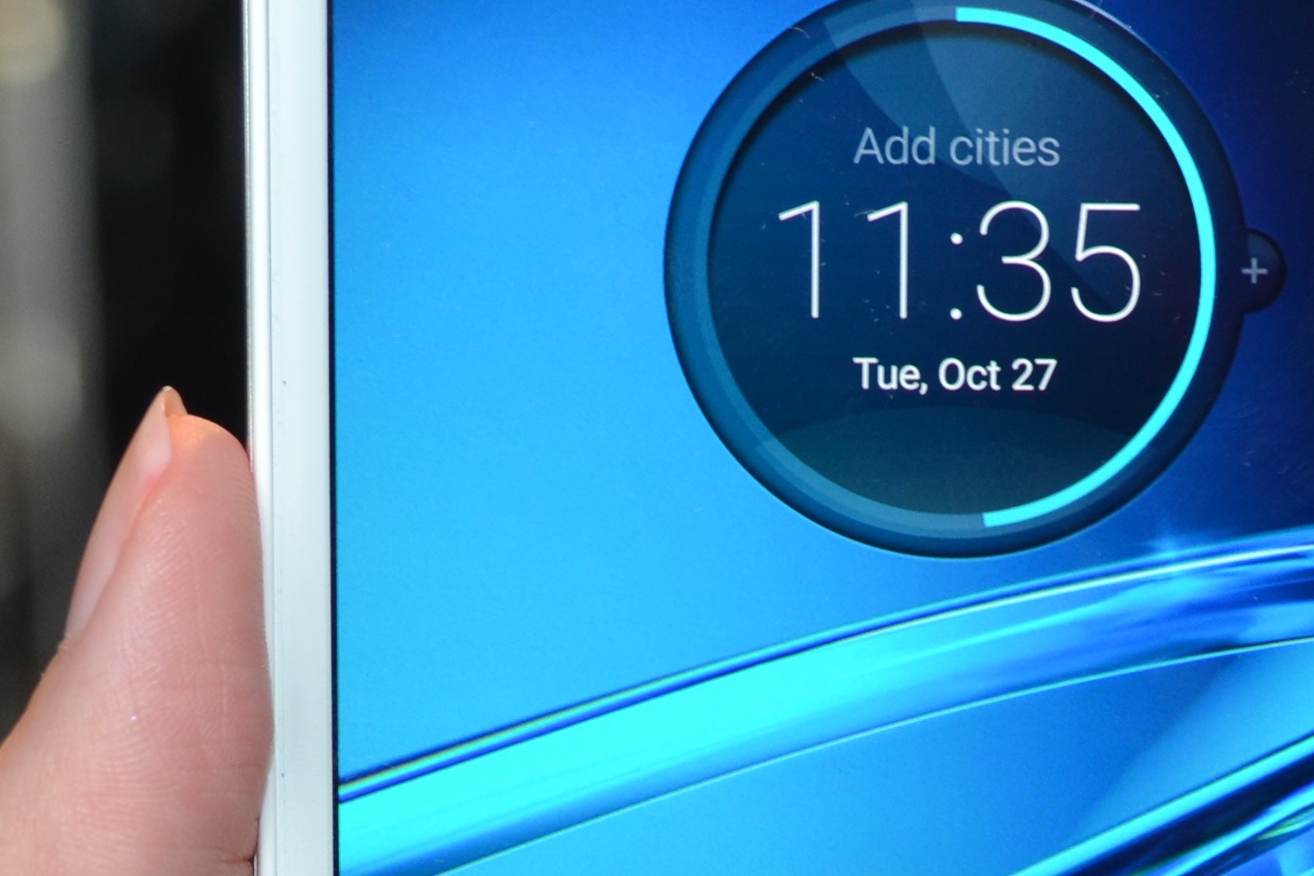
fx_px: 5364
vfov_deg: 9.3
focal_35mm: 147
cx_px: 1185
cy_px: 625
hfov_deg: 13.8
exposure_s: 1/60
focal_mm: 30
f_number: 4.5
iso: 400
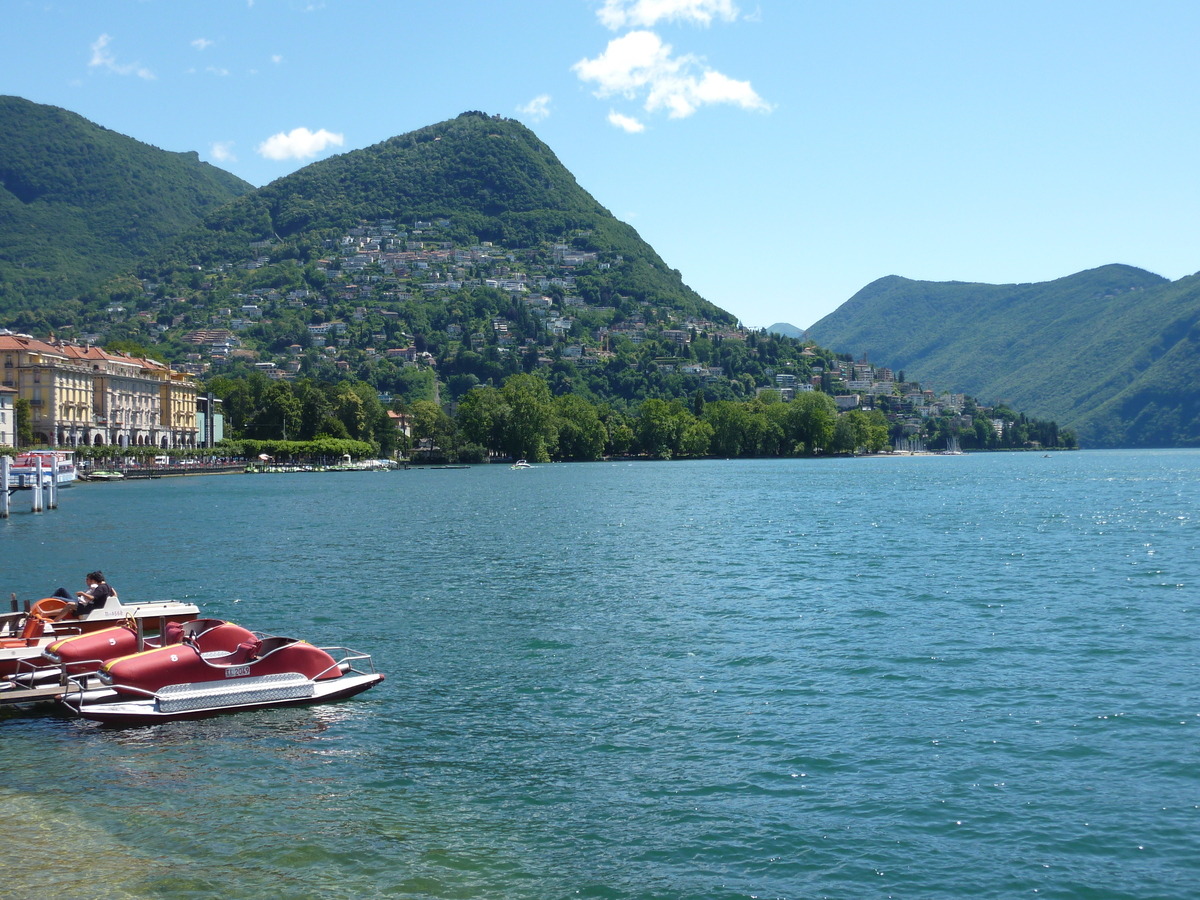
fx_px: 1456
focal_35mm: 42
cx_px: 600
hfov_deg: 44.8
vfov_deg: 34.3
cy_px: 450
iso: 80
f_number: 4
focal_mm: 6.9
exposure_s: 1/500
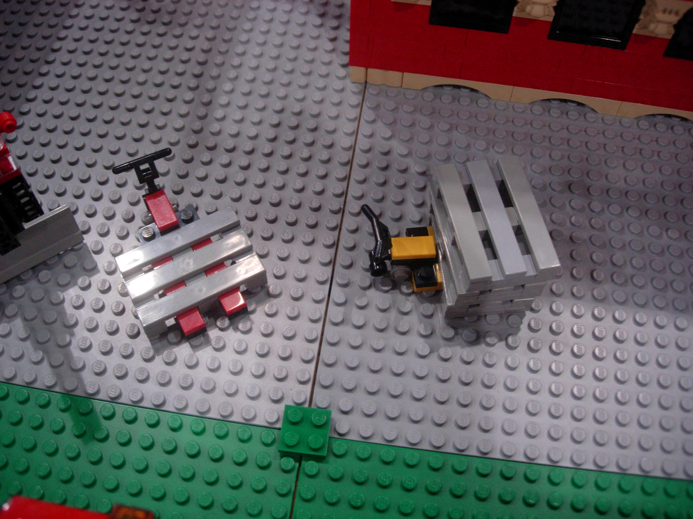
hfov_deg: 49.0
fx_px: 761
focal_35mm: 38
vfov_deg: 37.7
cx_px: 346
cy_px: 260
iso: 200
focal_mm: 7.8
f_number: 2.8
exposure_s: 1/26.9
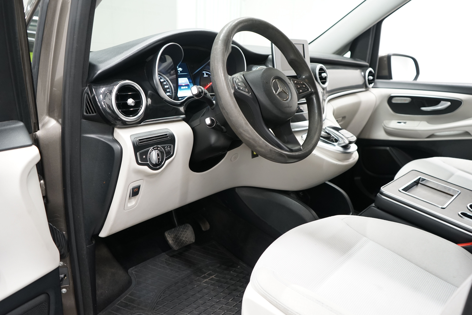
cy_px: 158
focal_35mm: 28
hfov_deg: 65.5
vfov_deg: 46.4
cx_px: 236
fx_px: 367
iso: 800
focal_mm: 28
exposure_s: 1/8
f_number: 4.5
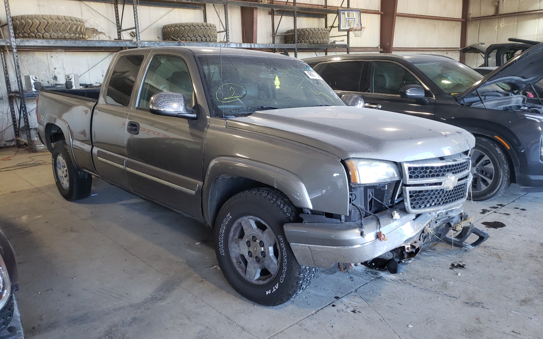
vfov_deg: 44.5
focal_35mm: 28
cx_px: 273
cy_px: 161
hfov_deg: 66.5
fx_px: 414
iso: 97
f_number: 1.5
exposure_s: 1/60.2
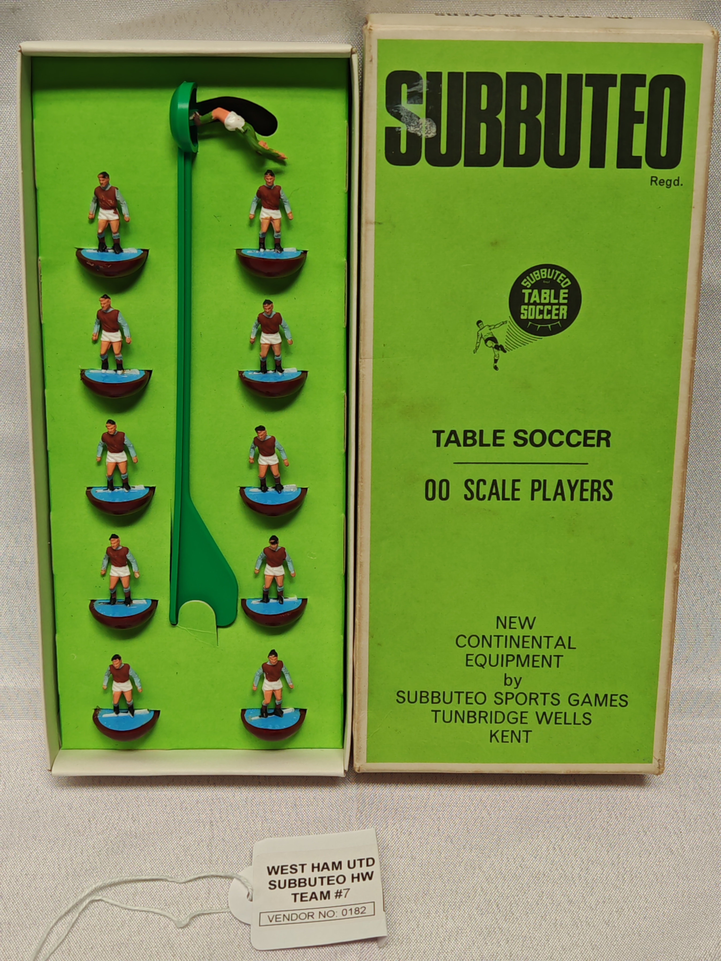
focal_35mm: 54
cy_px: 480
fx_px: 1500
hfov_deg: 27.0
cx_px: 360
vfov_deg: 35.5
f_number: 1.9
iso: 50
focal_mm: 6.67
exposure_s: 1/230
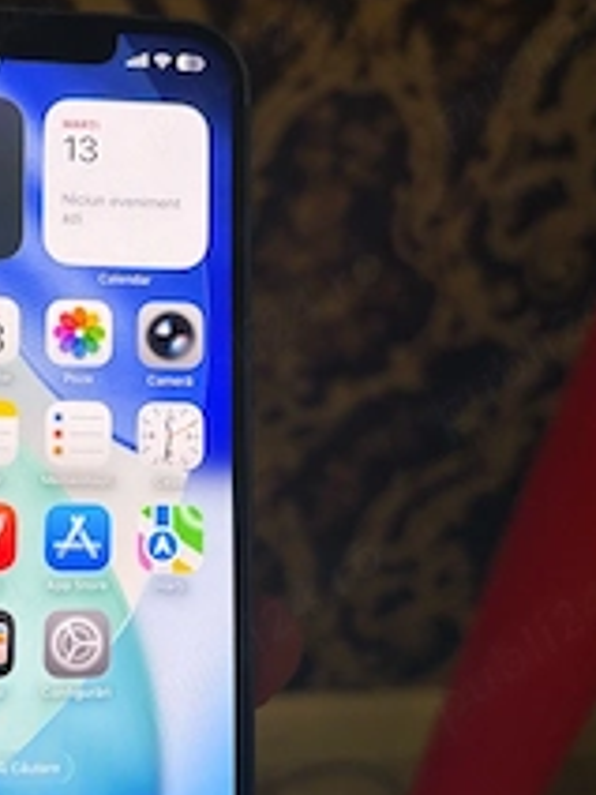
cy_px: 386
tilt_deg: -33.8
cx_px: 45
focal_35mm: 49
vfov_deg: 38.9
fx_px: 1125
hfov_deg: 28.4
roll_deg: -6.5
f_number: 1.6
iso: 125
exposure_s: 1/63
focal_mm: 5.96
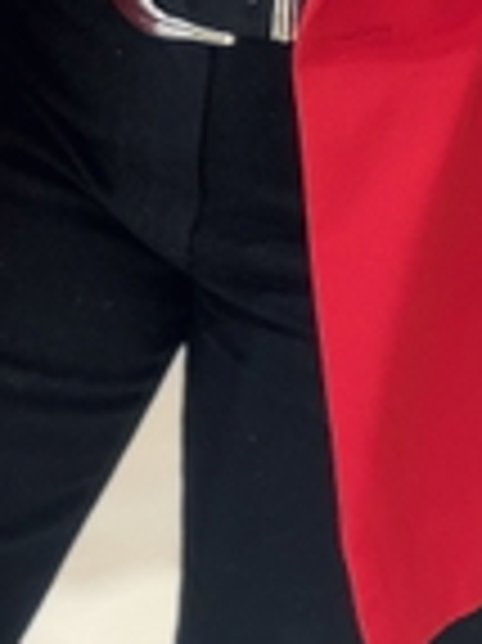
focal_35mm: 112
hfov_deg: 13.2
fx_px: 2082
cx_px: 203
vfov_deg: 15.9
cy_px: -363
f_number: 1.9
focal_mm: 2.71
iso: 160
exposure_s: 1/60
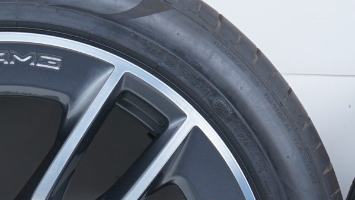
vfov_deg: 7.9
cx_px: 21
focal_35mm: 151
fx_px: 1421
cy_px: 296
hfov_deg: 14.1
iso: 250
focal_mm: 45
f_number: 7.1
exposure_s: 1/125
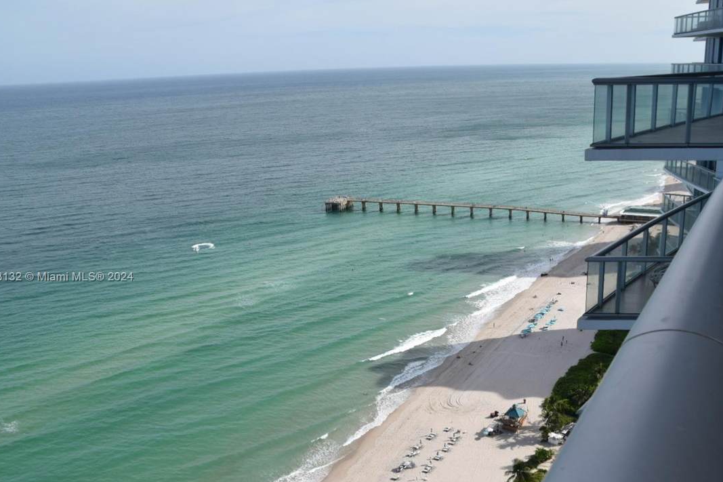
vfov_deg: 36.8
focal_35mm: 36
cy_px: 278
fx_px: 723
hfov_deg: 53.1
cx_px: 394
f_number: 10
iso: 200
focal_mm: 20
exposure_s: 1/400
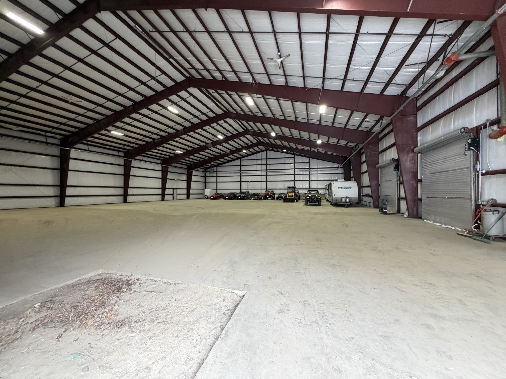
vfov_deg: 85.7
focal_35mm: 14
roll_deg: +0.6
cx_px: 253
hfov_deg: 102.1
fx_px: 205
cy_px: 190
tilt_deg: +0.6
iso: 320
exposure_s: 1/74
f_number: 2.2
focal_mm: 2.22
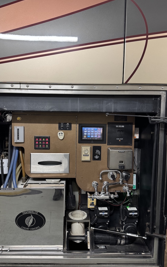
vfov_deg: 68.3
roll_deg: +0.6
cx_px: 73
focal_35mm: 27
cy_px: 127
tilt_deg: -4.2
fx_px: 197
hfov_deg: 45.9
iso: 200
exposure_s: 1/60
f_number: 1.78
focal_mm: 6.76
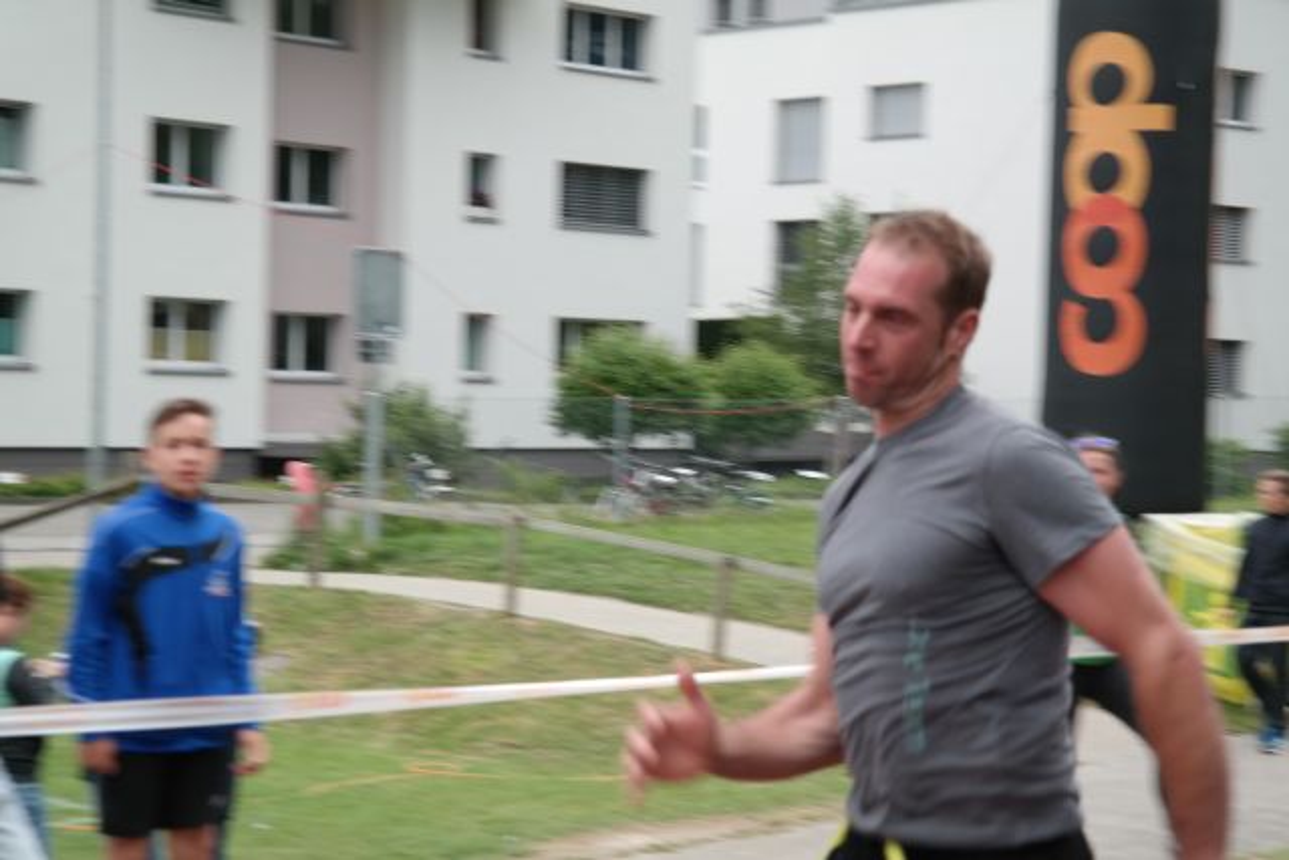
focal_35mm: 84
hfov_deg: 24.2
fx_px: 3008
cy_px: 430
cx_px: 644
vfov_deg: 16.3
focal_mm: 55
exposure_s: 1/160
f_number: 5.6
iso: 200
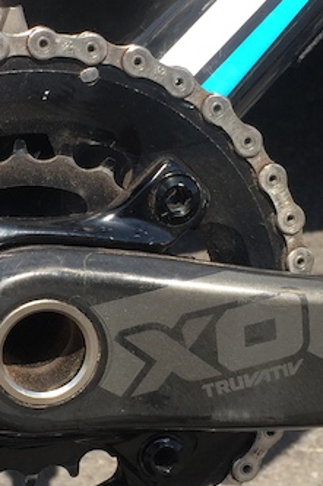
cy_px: 233
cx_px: 35
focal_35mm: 93
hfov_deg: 14.5
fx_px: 1253
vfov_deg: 21.9
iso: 32
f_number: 2.2
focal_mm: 4.15
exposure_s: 1/920
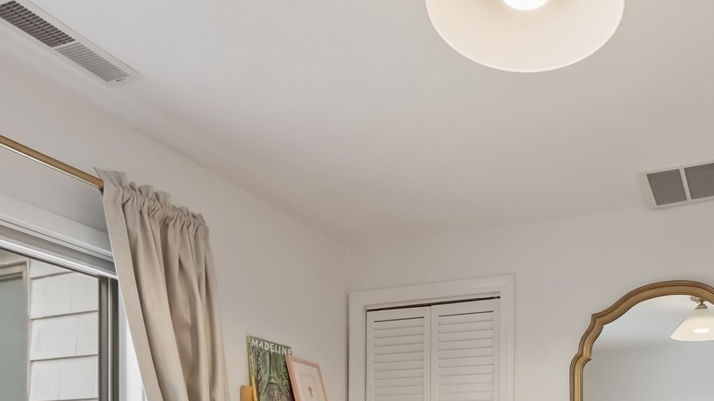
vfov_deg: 30.7
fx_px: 625
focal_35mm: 33
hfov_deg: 55.9
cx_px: 554
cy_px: 469
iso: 320
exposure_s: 1.6
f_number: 8
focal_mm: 10
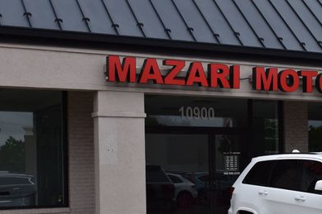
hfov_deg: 25.3
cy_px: 175
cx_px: 250
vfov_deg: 17.1
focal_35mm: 79
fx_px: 706
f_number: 11
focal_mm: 32
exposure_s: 1/500
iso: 360
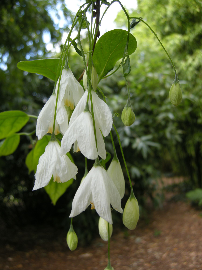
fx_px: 272
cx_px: 101
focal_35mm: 35
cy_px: 135
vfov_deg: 52.6
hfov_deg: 40.7
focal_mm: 7.5
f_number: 3
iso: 64
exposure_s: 1/63.7
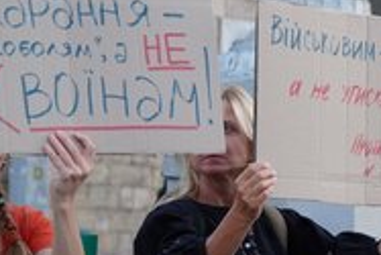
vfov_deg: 9.2
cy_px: 132
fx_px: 1589
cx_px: 293
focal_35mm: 150
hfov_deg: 13.6
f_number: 4
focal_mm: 70
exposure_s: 1/160
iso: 1600
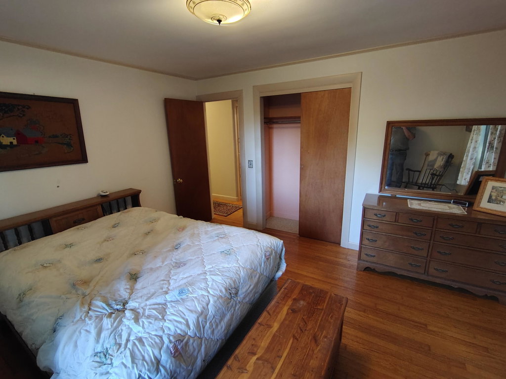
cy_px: 190
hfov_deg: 94.5
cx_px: 253
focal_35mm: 16
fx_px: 234
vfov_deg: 78.1
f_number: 2.2
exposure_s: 1/24
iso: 912
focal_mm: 2.13
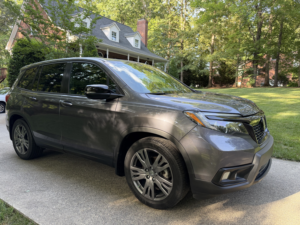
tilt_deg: -7.5
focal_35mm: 24
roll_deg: -2.3
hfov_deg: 71.6
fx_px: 208
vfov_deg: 56.8
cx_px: 150
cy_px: 112
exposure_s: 1/181
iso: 100
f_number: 1.78
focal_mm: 6.76
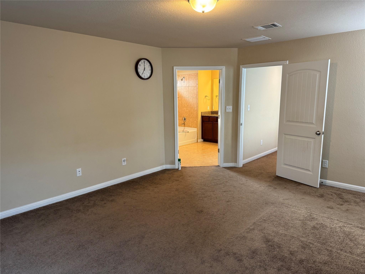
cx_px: 182
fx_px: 253
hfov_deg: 71.6
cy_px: 137
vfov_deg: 56.8
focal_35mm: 24
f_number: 1.78
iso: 200
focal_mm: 6.76
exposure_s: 1/60
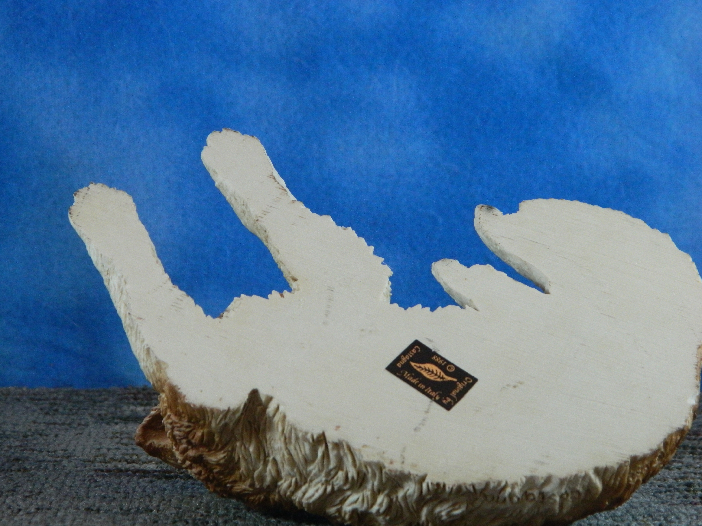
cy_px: 263
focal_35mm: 84
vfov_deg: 17.6
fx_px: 1703
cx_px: 351
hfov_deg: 23.3
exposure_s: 1/50
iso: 400
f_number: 4.2
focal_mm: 15.1
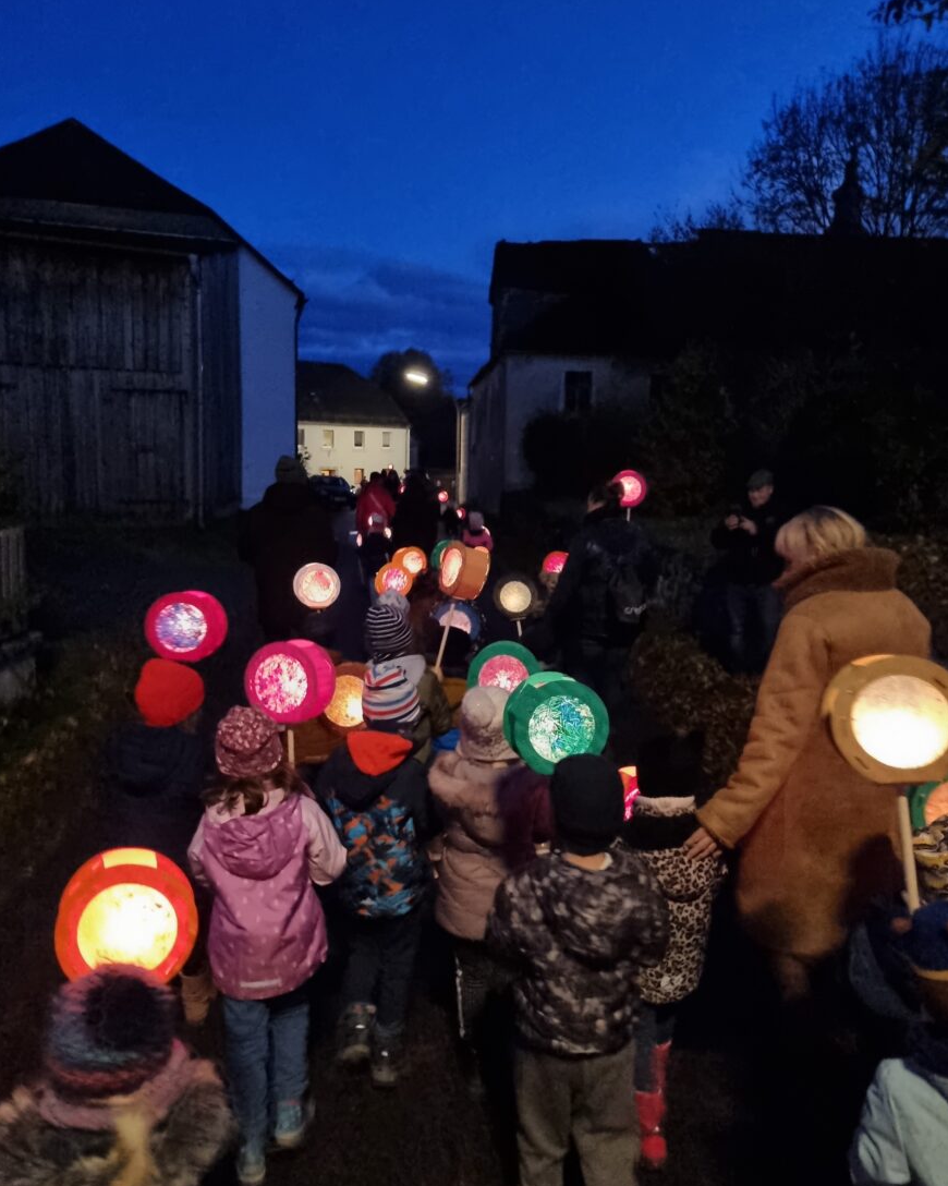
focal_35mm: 28
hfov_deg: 51.5
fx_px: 982
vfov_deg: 62.2
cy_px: 608
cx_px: 467
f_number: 1.8
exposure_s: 1/25
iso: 1600
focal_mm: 5.4
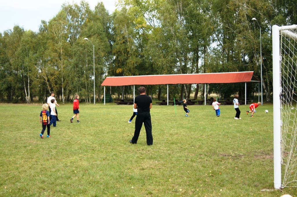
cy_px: 98
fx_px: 371
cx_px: 148
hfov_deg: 43.7
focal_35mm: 45
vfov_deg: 29.8
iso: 800
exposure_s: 1/2000
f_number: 4.5
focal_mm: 30
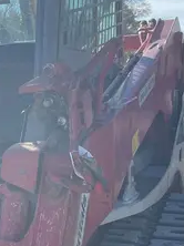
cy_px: 183
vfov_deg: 22.6
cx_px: -3
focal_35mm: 86
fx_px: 611
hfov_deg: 16.7
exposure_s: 1/4292
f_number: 1.6
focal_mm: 4.2
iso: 50
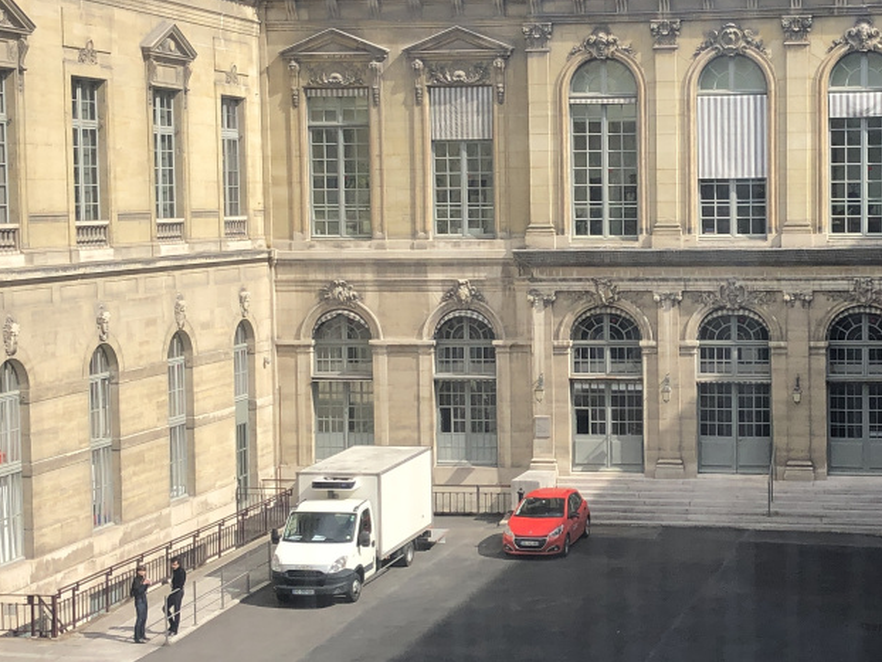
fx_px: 1835
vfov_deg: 20.5
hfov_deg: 26.7
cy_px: 310
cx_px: 649
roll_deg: -0.4
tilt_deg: -3.0
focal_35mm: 72
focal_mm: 3.99
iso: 20
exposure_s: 1/1043
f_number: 1.8
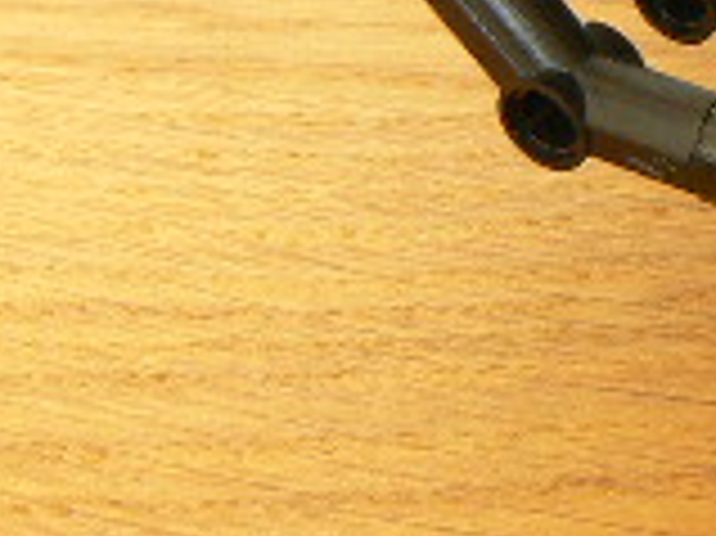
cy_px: -509
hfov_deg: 12.9
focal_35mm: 145
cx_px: 1076
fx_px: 2997
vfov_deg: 9.6
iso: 100
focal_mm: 6
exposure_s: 1.6
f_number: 4
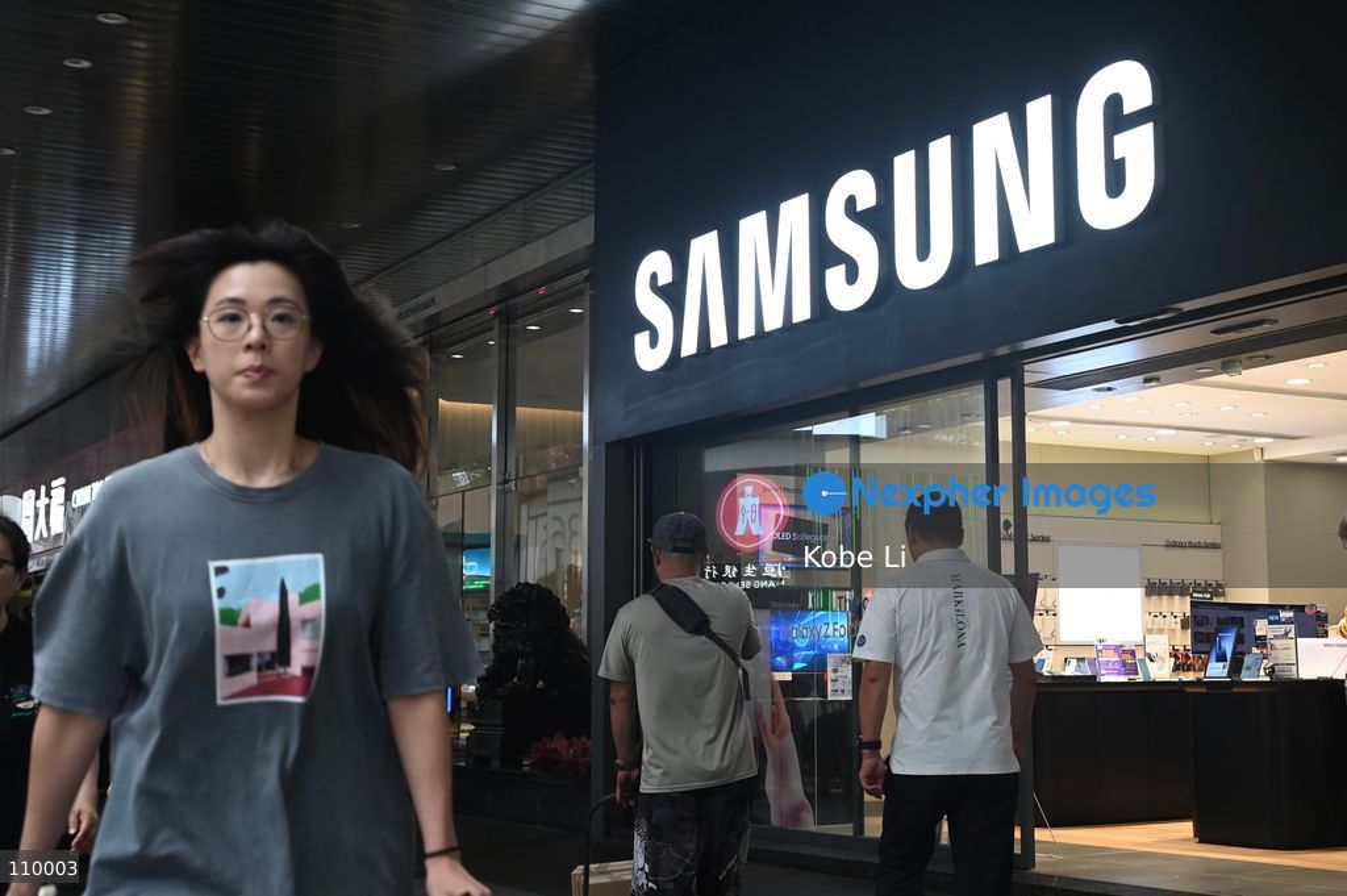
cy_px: 448
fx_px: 1383
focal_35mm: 37
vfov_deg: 35.9
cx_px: 674
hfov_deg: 51.9
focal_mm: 37
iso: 1250
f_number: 5
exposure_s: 1/200
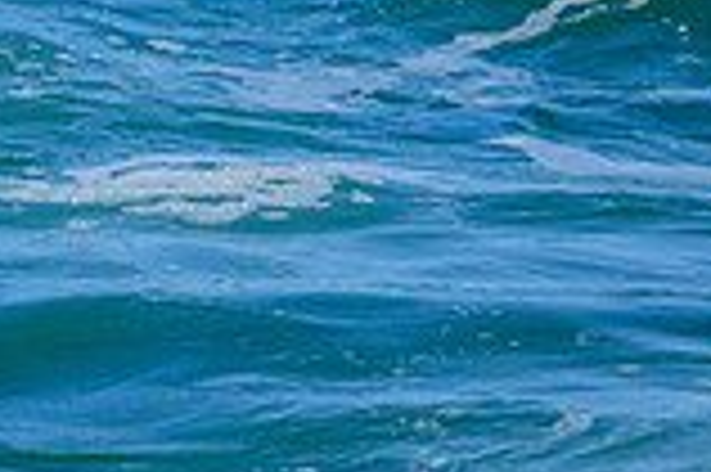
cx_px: -513
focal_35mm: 1690
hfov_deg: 1.2
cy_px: -61
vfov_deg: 0.8
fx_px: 33342
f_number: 10
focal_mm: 460
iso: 900
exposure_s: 1/2000
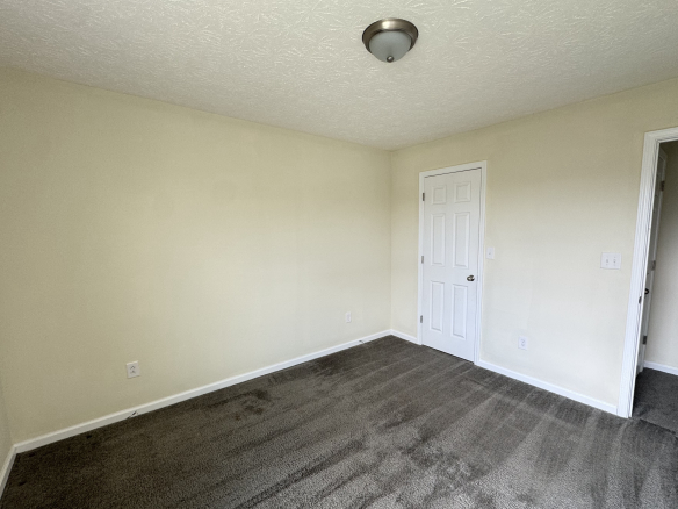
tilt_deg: -5.5
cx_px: 363
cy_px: 266
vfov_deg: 78.1
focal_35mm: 16
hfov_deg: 94.3
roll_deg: -0.2
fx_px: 313
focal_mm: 2.22
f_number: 2.2
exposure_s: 1/99
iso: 100
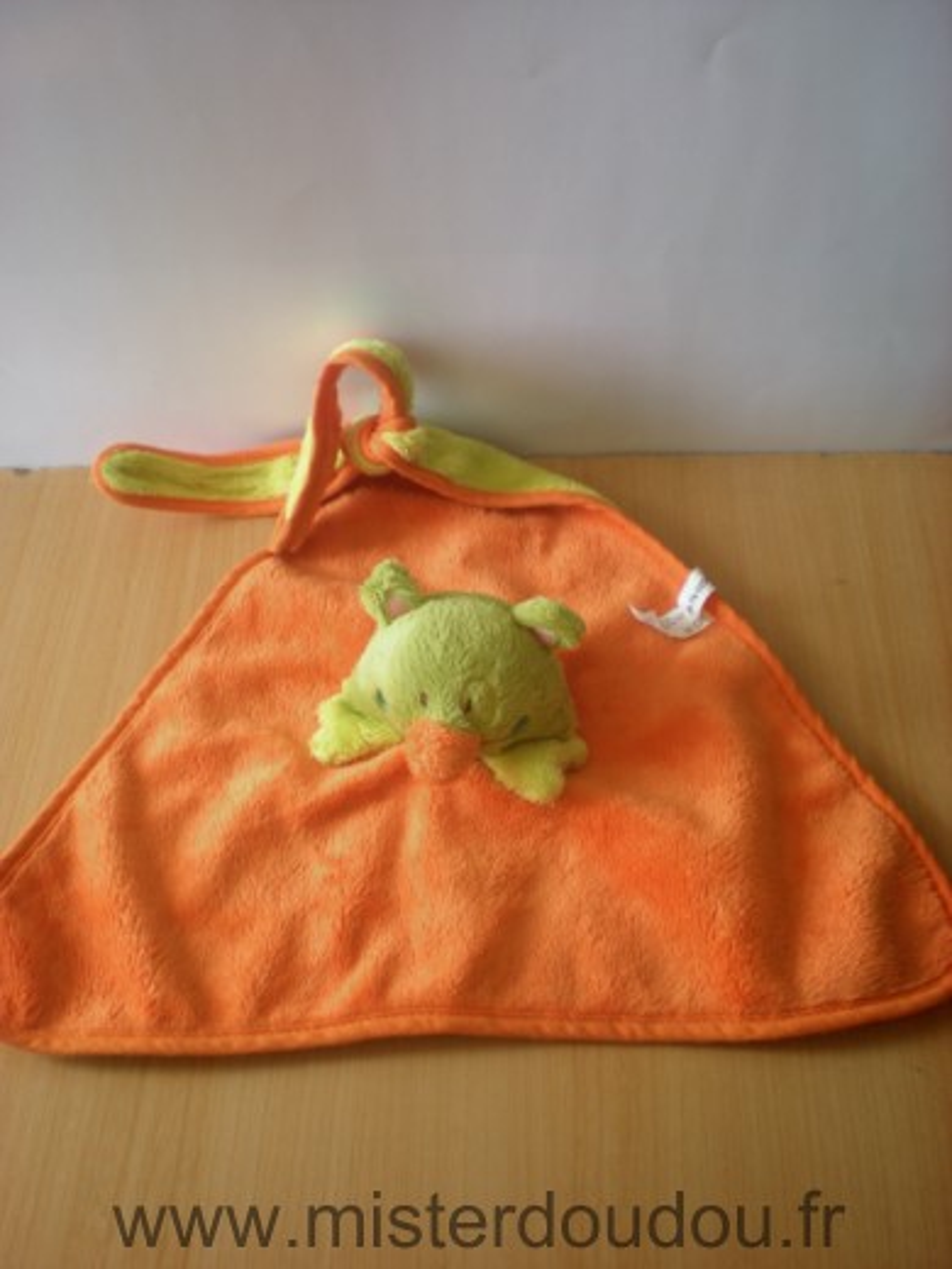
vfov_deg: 49.0
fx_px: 1393
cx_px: 476
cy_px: 634
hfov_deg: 37.7
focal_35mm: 38
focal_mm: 6.3
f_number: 3.1
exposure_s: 1/51.1
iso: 72
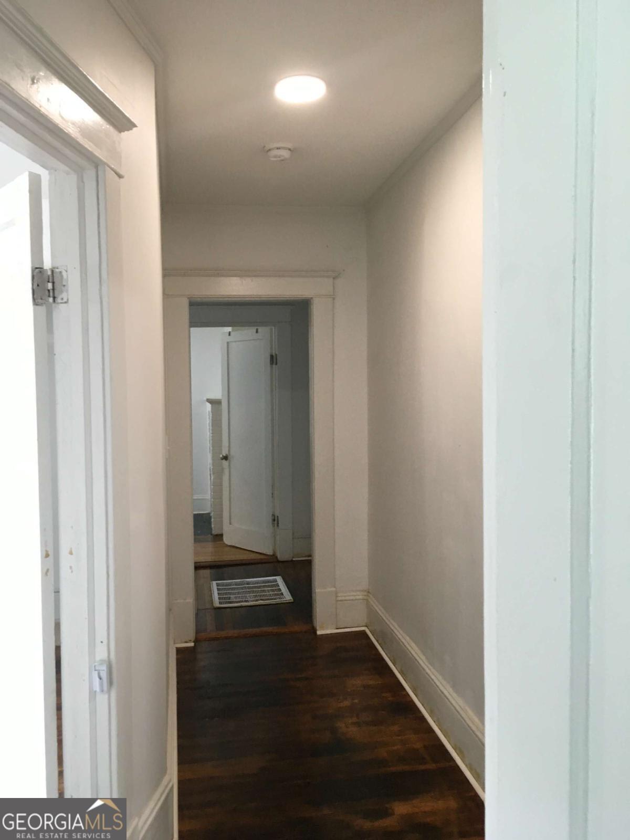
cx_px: 315
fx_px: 704
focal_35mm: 29
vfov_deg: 61.7
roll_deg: +2.6
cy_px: 420
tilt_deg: -1.2
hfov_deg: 48.2
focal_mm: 4.15
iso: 100
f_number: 2.2
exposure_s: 1/30
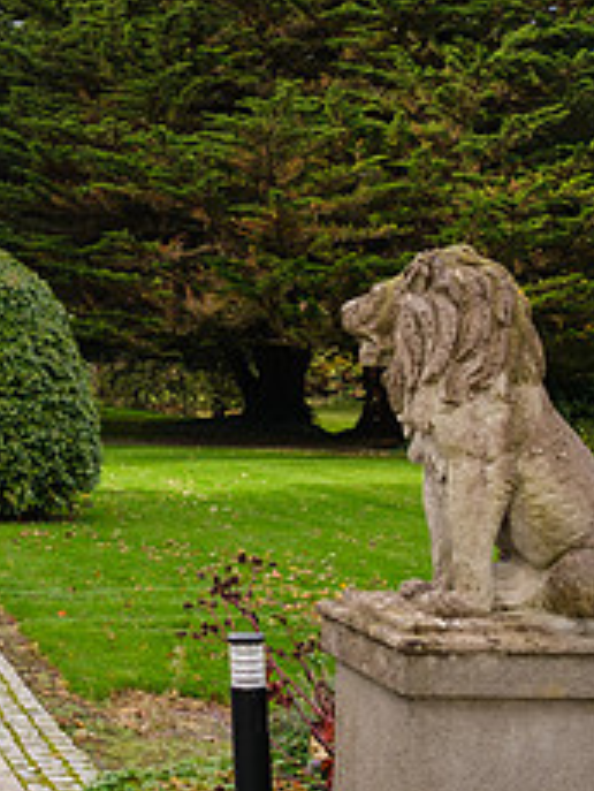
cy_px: 383
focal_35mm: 65
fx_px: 1486
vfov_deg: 29.8
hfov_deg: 20.9
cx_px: -147
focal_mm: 16
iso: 200
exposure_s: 1/250
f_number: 3.2
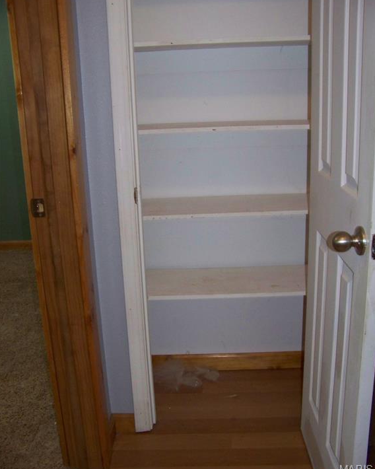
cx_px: 187
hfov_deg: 39.2
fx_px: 527
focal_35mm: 38
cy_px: 224
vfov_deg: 47.9
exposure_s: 1/30
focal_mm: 5.85
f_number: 2.8
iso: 200
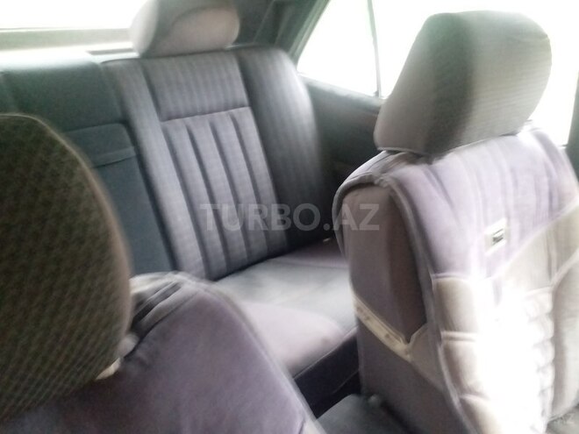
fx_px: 452
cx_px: 290
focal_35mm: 27
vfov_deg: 51.4
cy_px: 217
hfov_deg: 65.3
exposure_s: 1/17
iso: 500
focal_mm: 3.6
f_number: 1.9
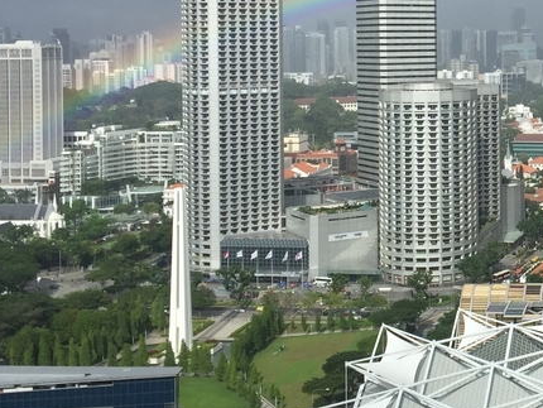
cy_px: 59
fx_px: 1083
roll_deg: -0.2
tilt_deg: -1.0
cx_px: 578
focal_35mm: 69
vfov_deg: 21.0
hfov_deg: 26.2
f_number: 2.2
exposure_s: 1/1464
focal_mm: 4.15
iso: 32
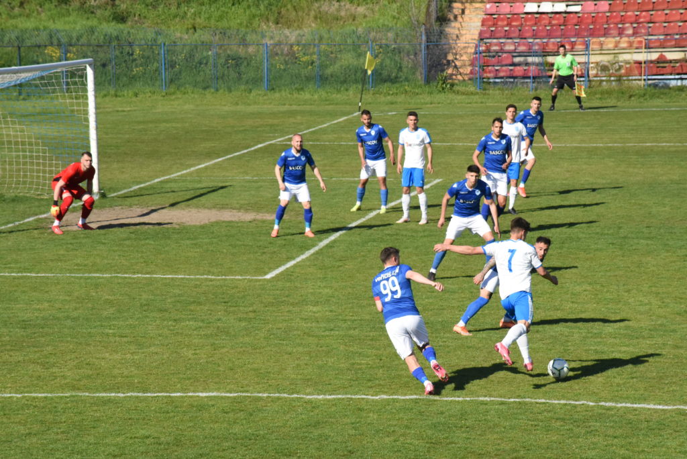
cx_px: 344
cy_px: 230
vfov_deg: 8.3
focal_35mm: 165
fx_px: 3150
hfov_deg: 12.4
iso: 5000
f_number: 16
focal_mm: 165
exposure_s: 1/4000
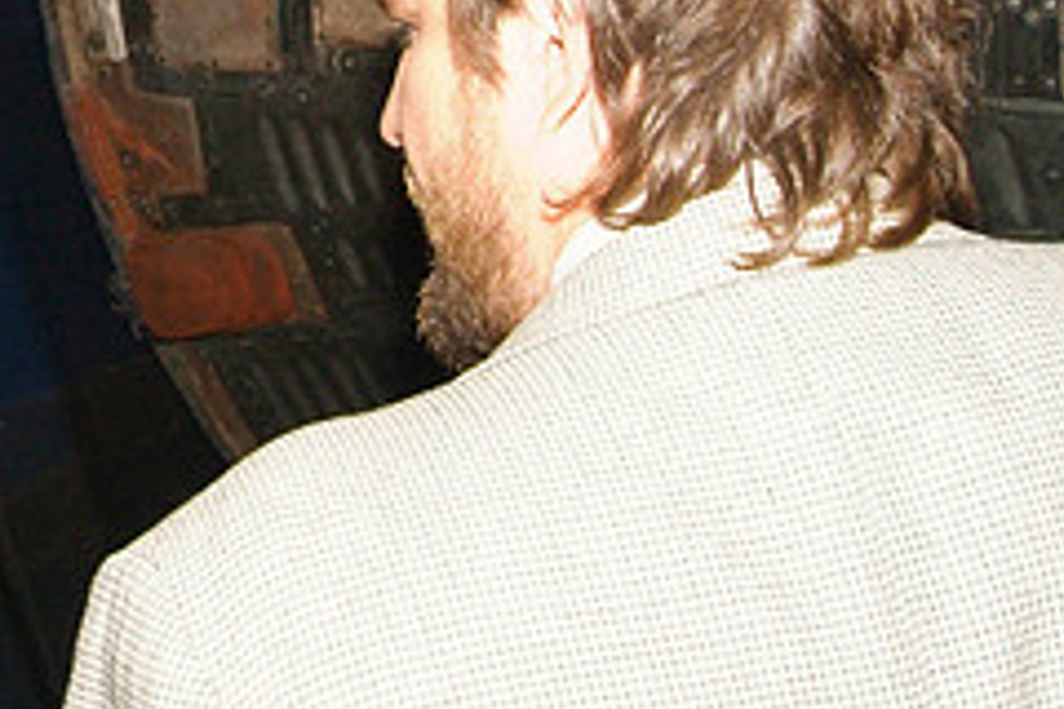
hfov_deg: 22.3
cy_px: 215
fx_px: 2571
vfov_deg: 15.7
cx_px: -62
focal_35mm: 87
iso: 1600
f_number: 11
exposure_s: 1/45
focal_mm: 24
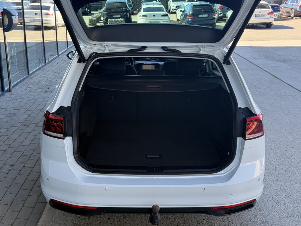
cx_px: 150
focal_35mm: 48
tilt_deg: -14.8
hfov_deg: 39.7
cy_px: 113
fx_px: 417
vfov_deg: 30.3
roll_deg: +0.2
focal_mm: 6.76
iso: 100
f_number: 1.78
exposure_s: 1/490
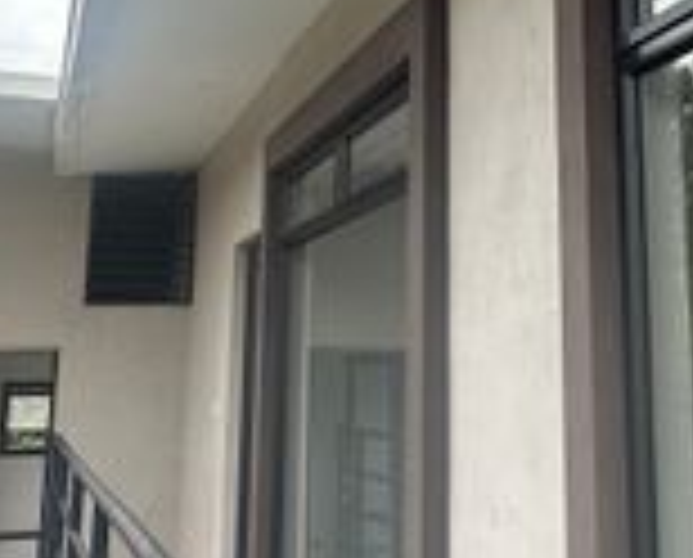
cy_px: 72
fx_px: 1213
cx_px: 511
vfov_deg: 25.2
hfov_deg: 31.4
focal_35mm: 59
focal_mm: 2.22
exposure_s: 1/587
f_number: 2.2
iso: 40
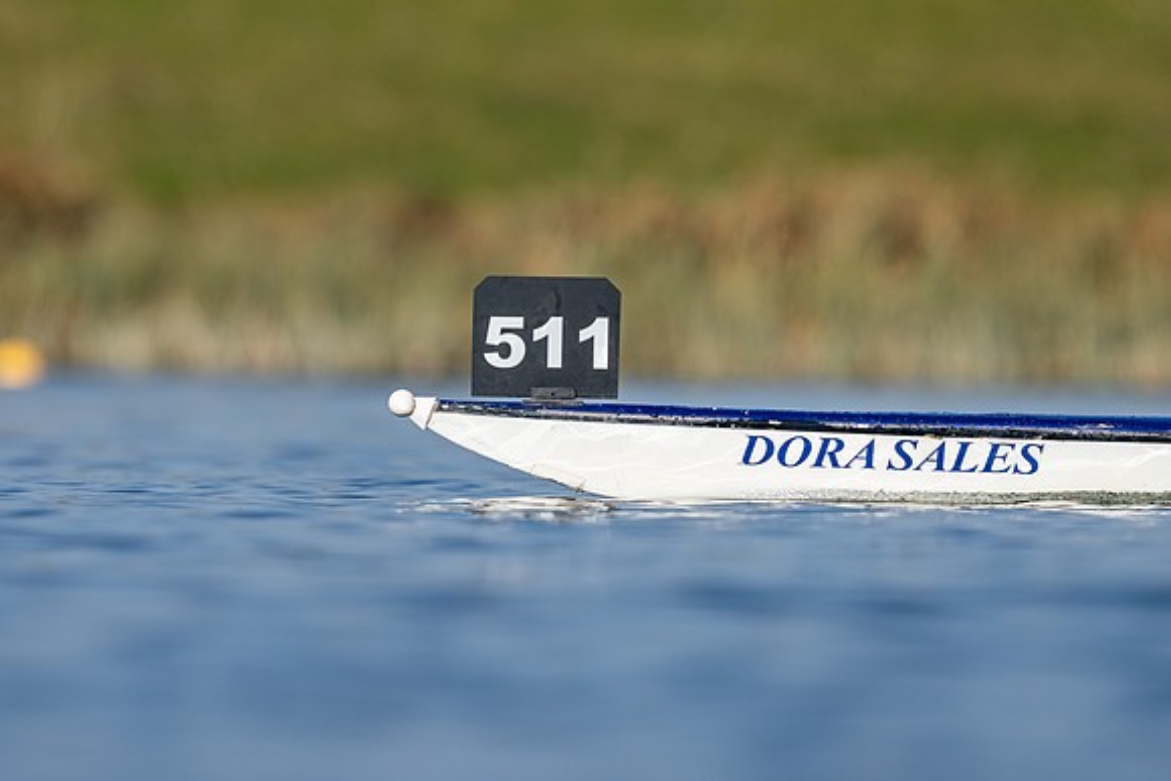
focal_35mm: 900
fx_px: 29280
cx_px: 586
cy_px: 390
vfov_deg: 1.5
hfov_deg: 2.3
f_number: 5
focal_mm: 600
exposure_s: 1/1600
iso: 125
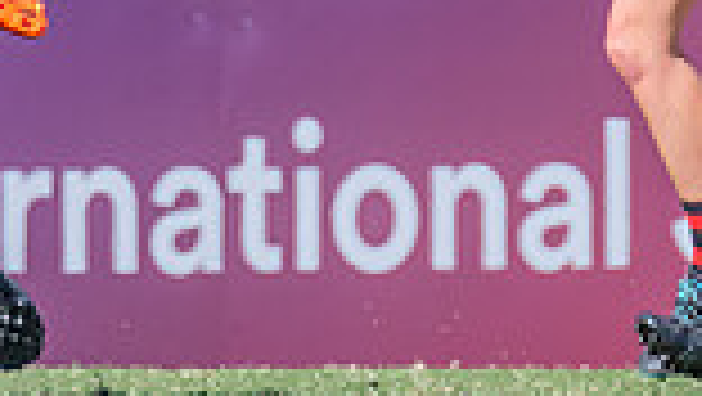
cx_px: 115
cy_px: -15
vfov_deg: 0.4
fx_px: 54074
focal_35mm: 2903
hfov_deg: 0.7
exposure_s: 1/1250
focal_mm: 420
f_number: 10
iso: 800
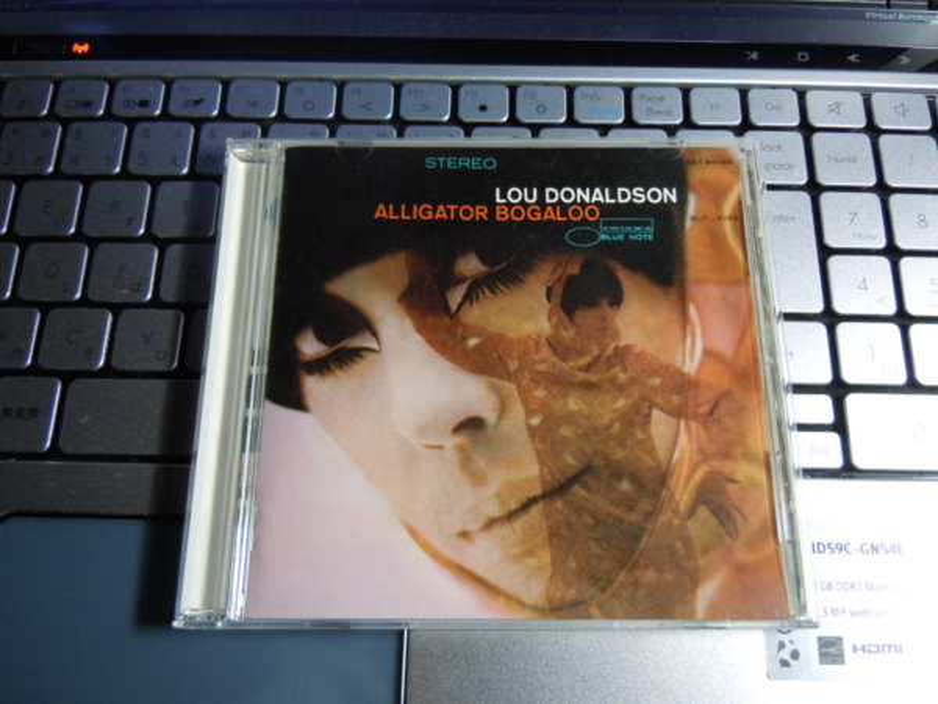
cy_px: 352
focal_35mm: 30
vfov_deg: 46.8
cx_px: 469
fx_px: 813
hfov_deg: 60.0
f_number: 3.5
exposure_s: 1/15
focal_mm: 5.4
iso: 400
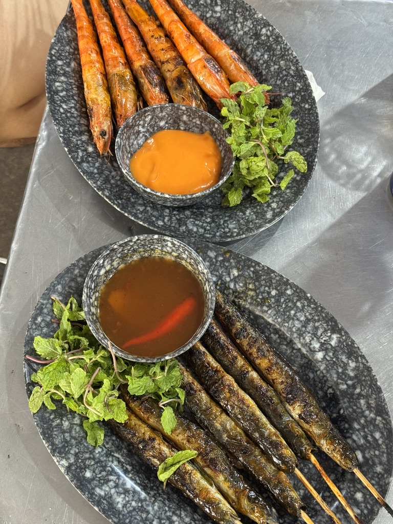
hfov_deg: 30.3
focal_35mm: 48
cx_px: 196
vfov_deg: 39.7
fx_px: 727
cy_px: 262
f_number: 1.78
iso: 320
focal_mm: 6.76
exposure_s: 1/40
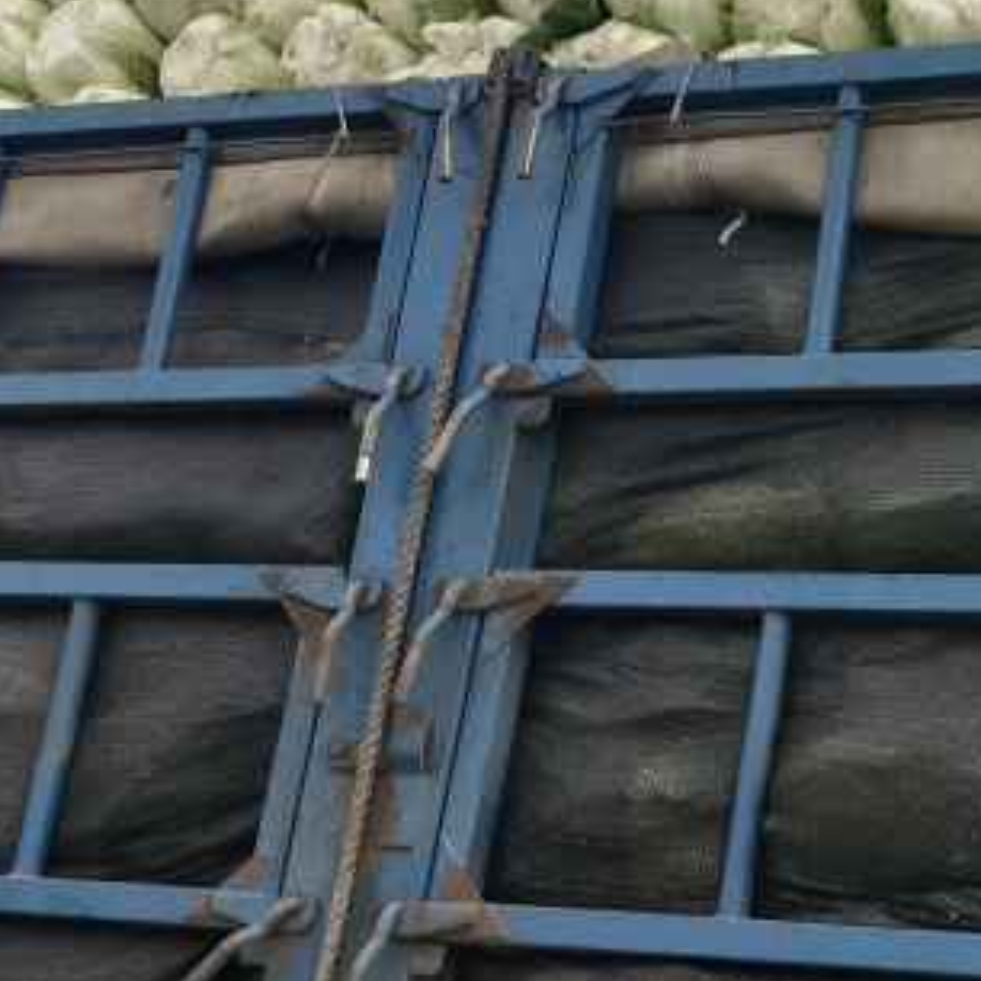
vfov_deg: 21.6
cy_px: 454
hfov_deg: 20.6
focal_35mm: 80
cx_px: 1100
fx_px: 2565
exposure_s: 1/128
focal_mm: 3.96
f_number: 1.8
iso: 100
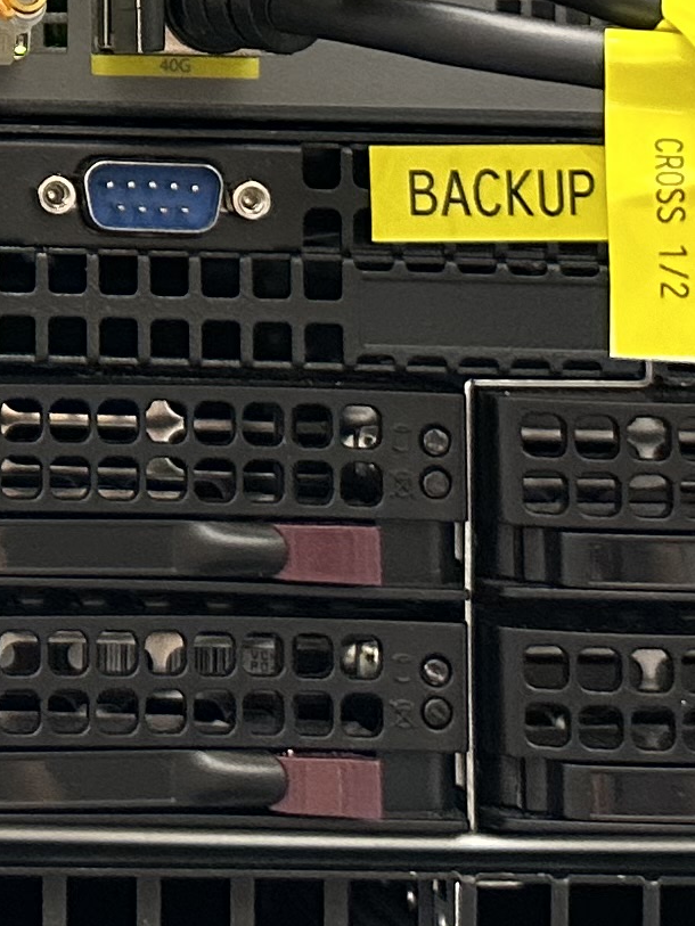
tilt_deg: +6.0
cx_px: -376
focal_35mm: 119
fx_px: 3185
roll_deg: -0.7
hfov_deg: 11.9
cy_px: -312
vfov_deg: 15.7
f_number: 1.78
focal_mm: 6.86
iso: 400
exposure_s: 1/50
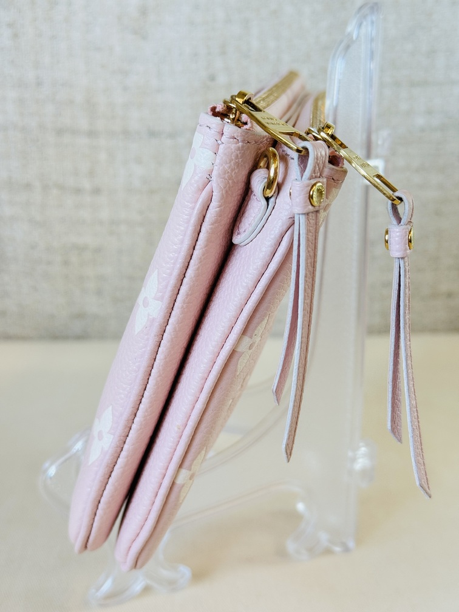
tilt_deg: -14.6
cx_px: 230
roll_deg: +0.3
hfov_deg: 30.3
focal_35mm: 48
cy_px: 306
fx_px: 849
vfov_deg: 39.7
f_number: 1.78
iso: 64
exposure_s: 1/100
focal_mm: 6.76
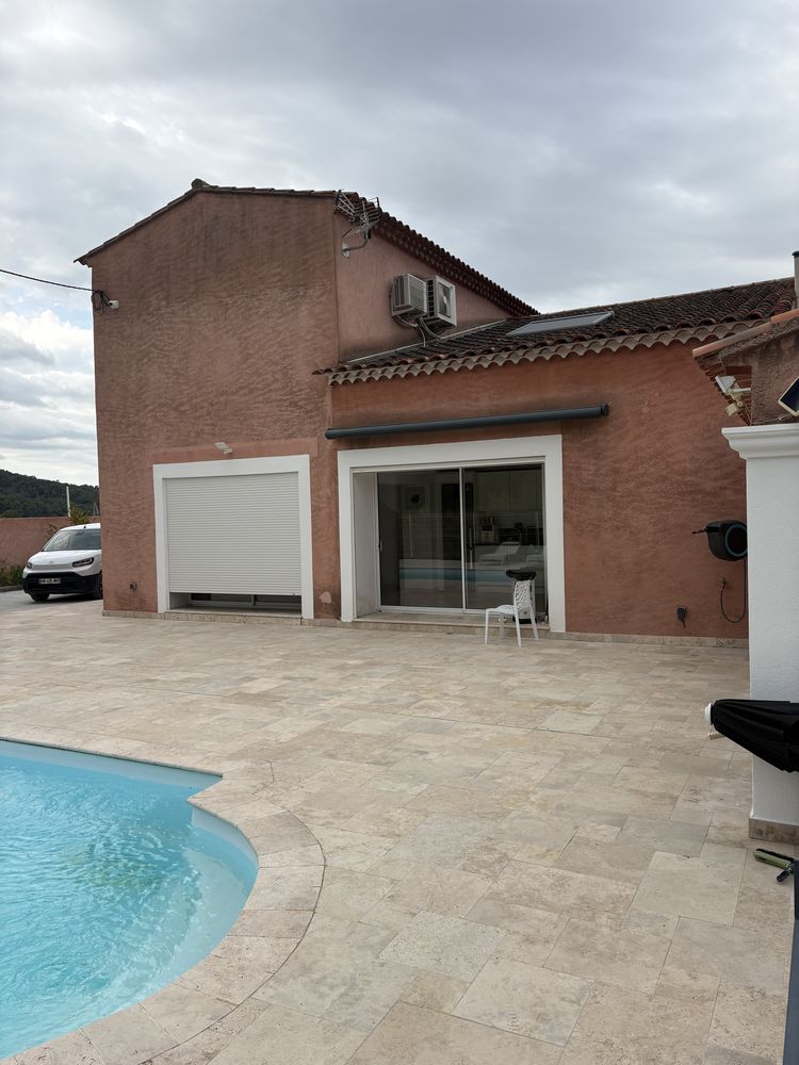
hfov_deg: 53.1
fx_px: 800
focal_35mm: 26
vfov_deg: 67.3
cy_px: 532
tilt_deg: -3.1
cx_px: 400
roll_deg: +1.6
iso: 50
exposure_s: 1/1848
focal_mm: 5.96
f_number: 1.6
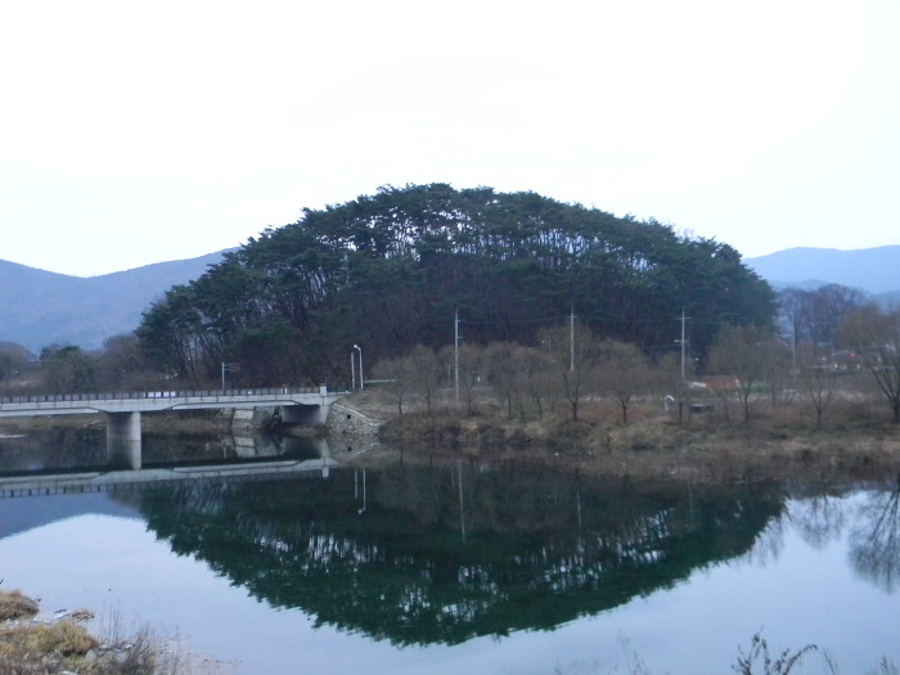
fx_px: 936
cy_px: 338
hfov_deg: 51.4
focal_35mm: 36
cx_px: 450
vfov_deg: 39.7
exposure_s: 1/11.1
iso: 400
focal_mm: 6.4
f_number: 3.7
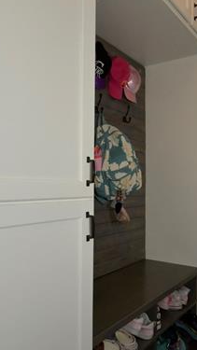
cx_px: 164
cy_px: 186
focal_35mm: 30
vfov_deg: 64.2
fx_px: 279
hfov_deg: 37.3
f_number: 13
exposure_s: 1/160
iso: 1250
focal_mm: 14
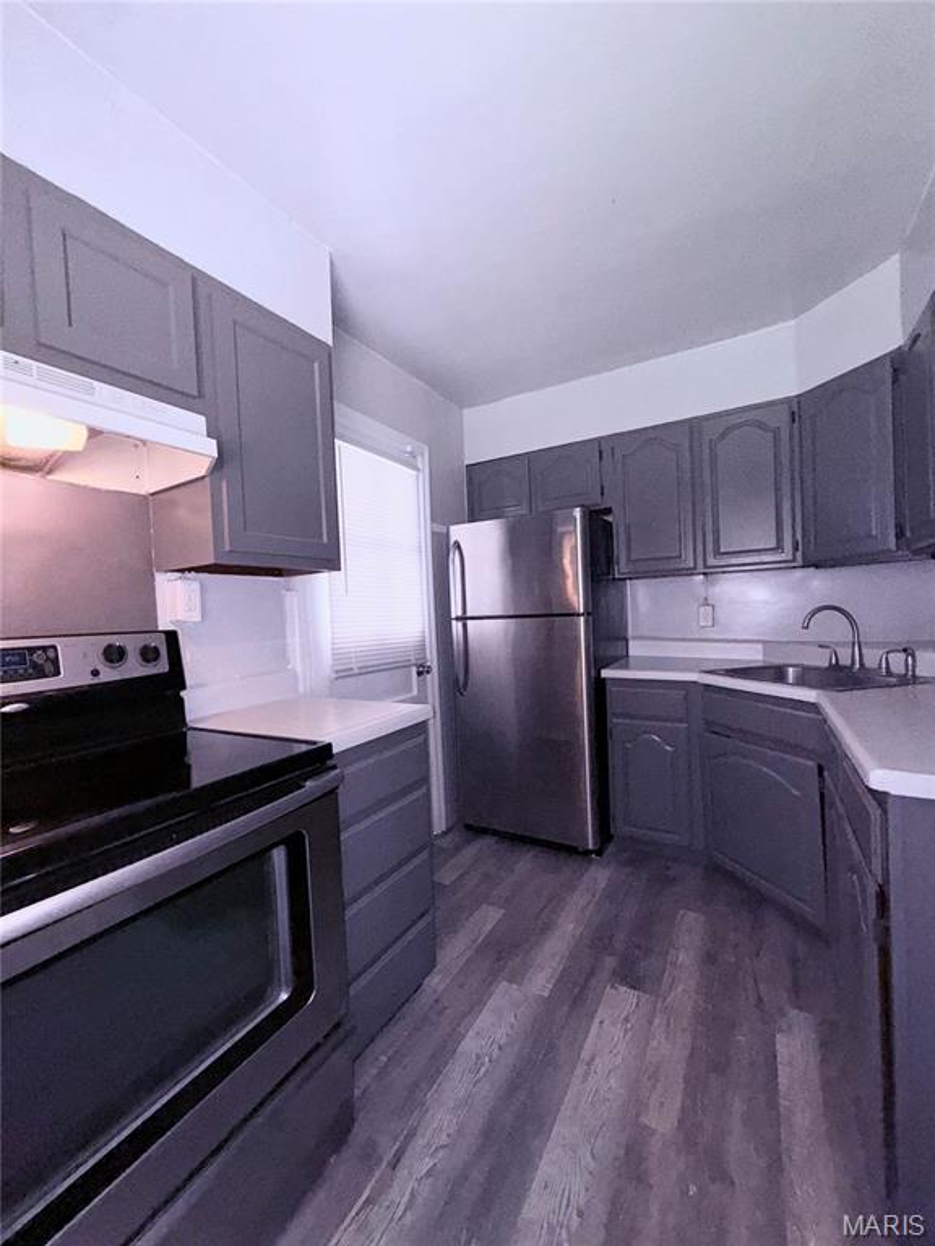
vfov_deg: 102.1
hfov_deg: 85.7
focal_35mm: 14
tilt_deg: -1.3
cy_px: 623
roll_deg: +2.0
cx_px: 468
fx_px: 504
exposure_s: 1/114
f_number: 2.2
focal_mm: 2.22
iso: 80
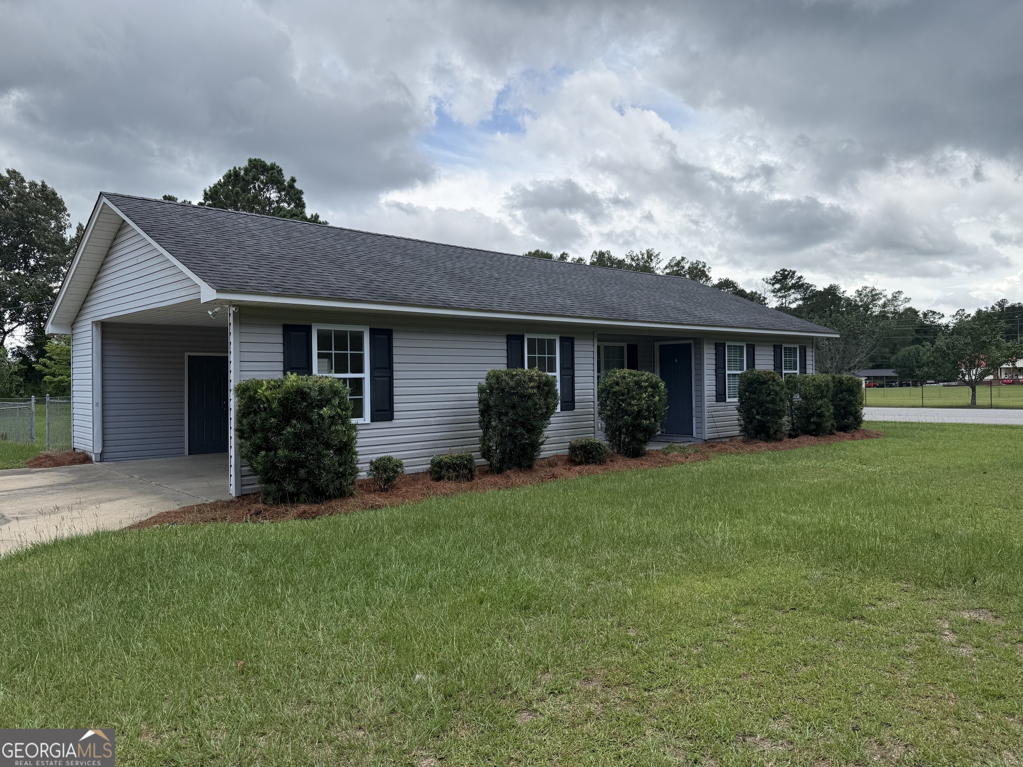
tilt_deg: +0.9
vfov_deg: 56.8
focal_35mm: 24
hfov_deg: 71.6
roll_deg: +0.6
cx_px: 512
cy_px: 384
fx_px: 709
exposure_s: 1/3279
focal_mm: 6.76
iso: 80
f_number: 1.78
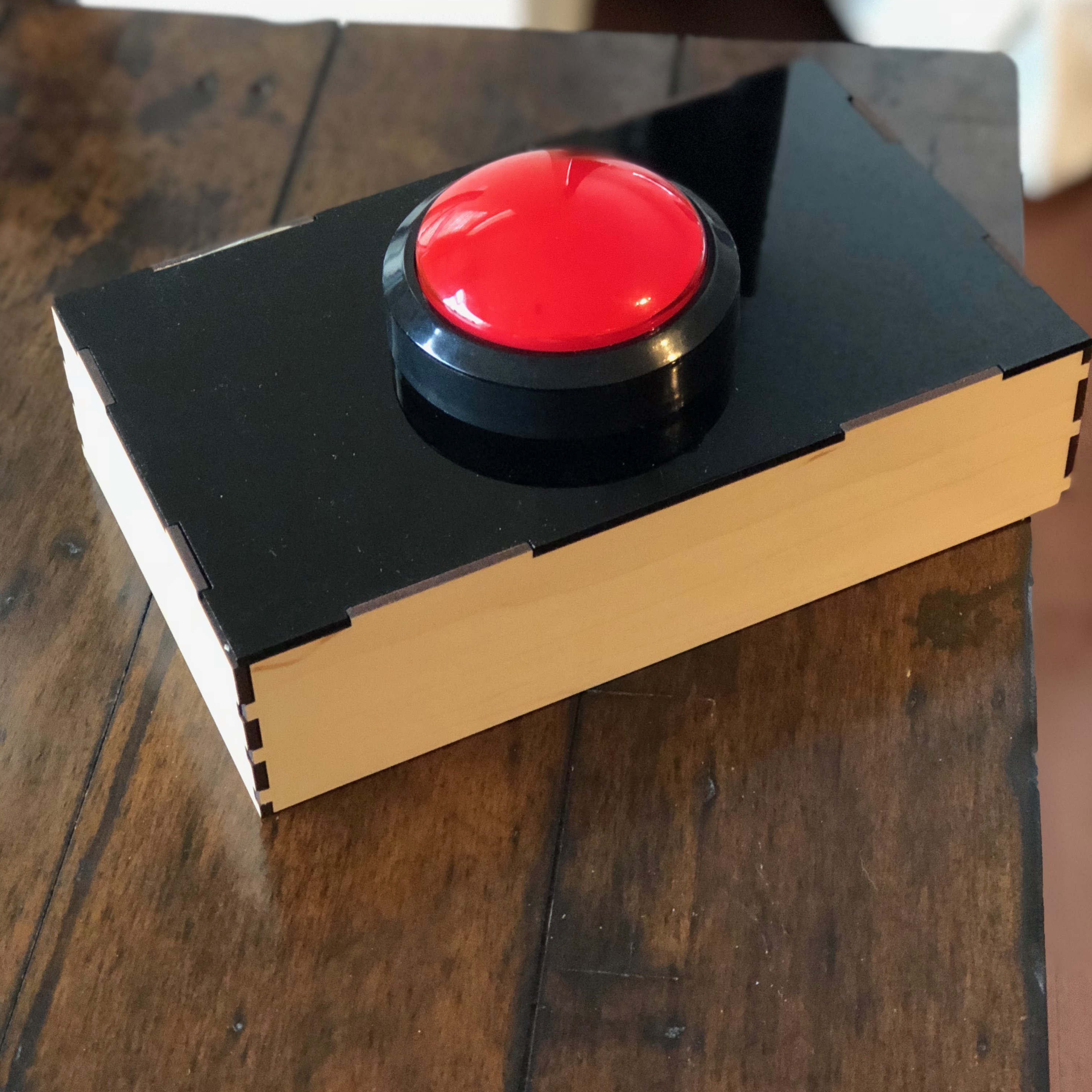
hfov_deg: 25.4
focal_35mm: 68
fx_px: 2427
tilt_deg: -42.3
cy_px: 364
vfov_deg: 25.2
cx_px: 551
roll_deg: +2.2
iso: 1000
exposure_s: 1/30
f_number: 2.8
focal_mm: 6.6
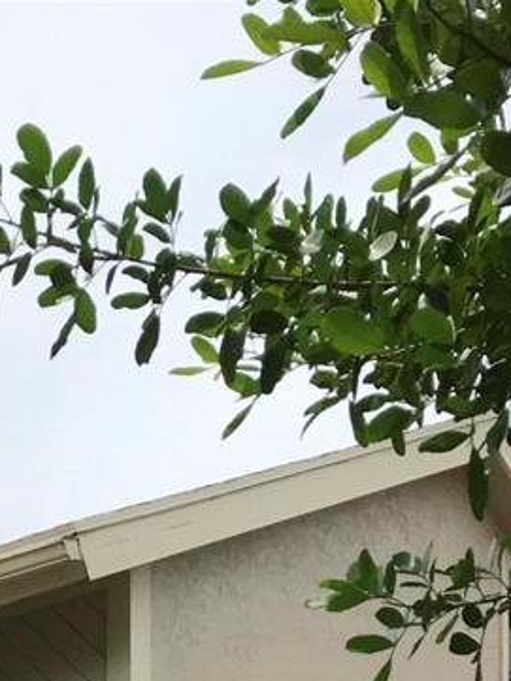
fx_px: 1829
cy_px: 1130
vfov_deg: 17.9
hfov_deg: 15.1
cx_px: -172
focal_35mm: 93
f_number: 1.8
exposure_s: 1/3425
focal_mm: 3.99
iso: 20
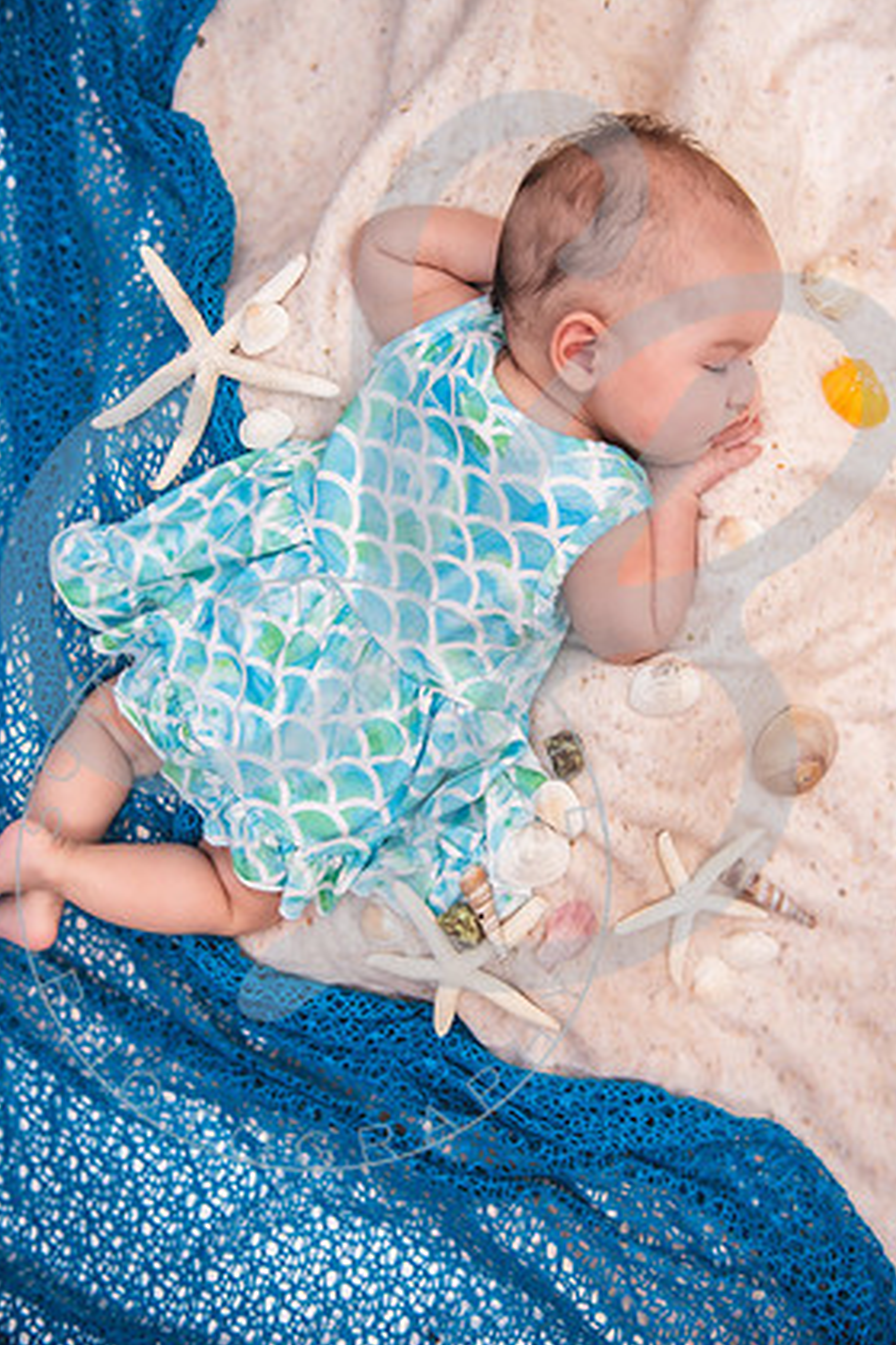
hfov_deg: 29.9
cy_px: 631
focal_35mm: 45
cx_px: 458
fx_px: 1680
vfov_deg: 43.6
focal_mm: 42
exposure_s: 1/200
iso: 100
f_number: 3.5
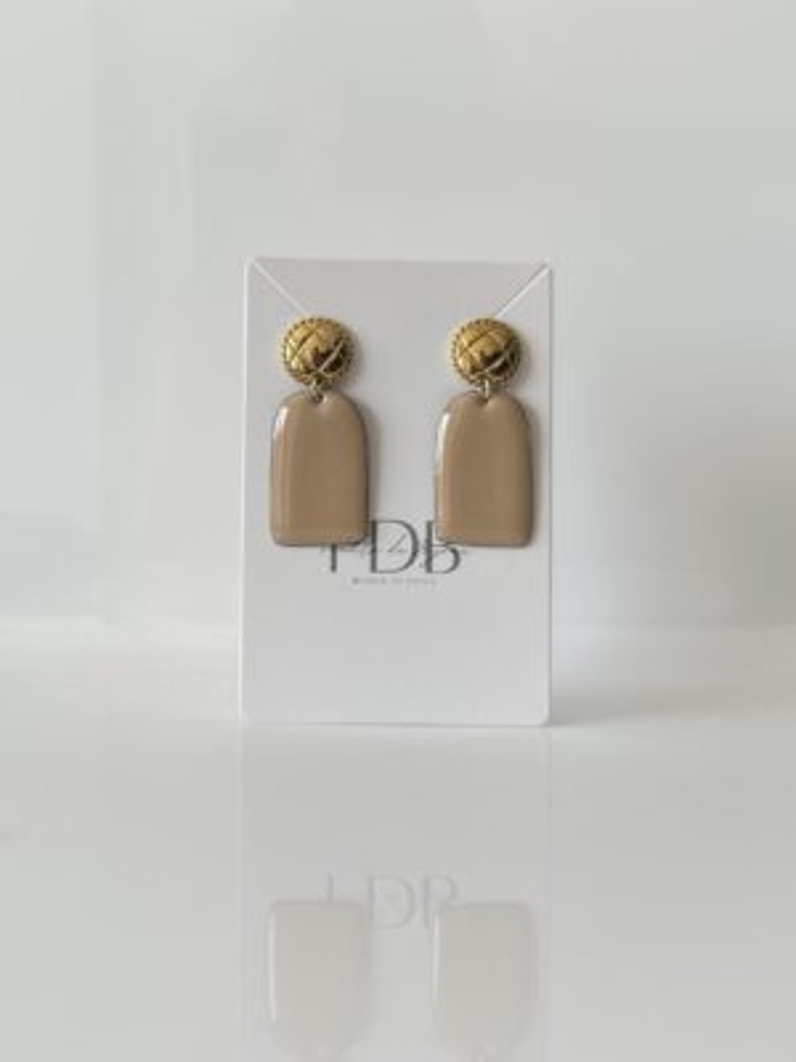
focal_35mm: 25
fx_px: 767
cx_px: 398
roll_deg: -0.1
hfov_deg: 54.9
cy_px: 531
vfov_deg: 69.4
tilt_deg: -1.0
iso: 32
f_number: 1.6
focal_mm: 5.1
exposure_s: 1/550
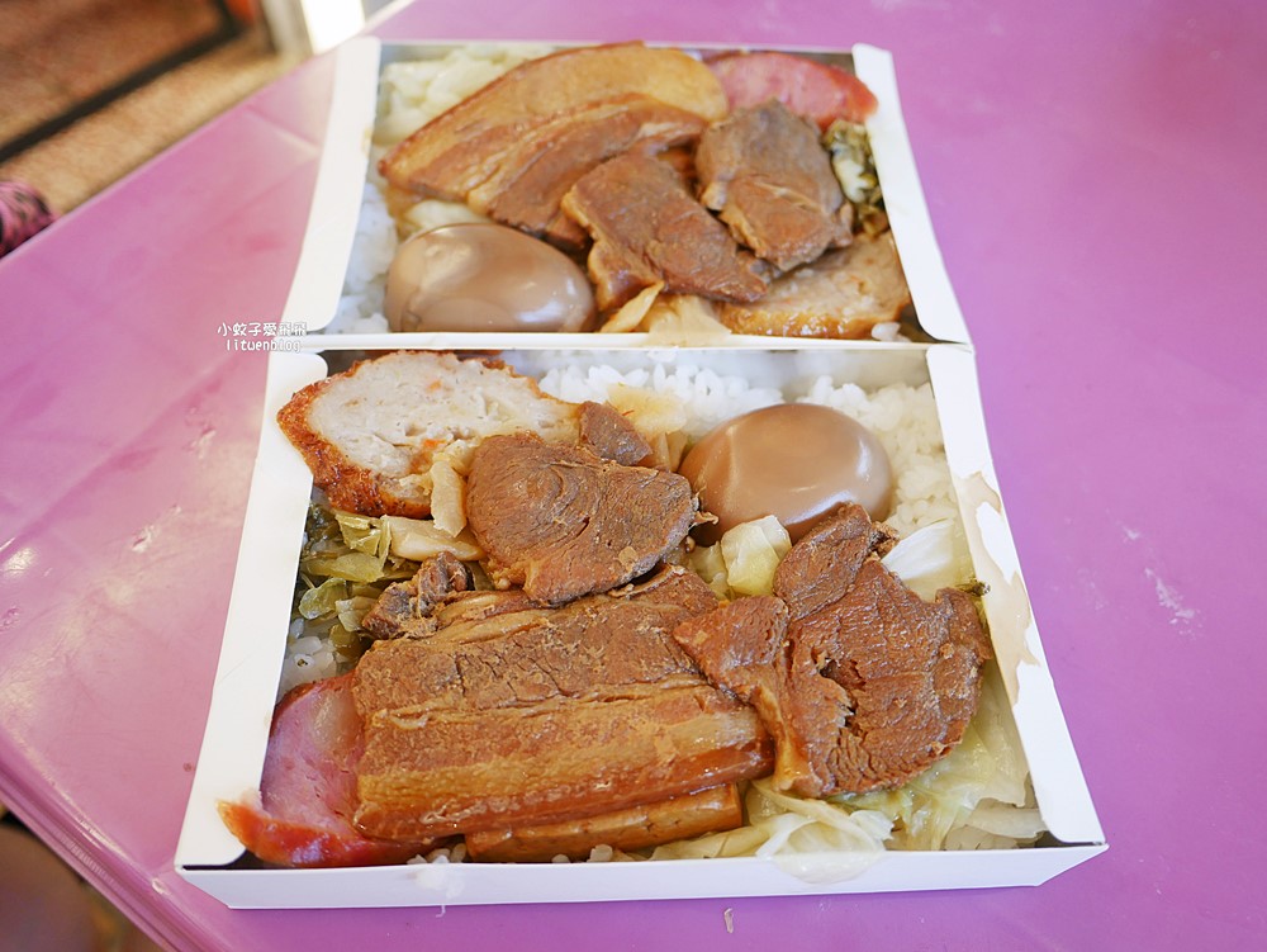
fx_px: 1025
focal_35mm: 28
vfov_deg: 49.8
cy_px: 476
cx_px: 634
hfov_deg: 63.4
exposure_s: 1/80
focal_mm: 14
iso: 200
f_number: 2.5
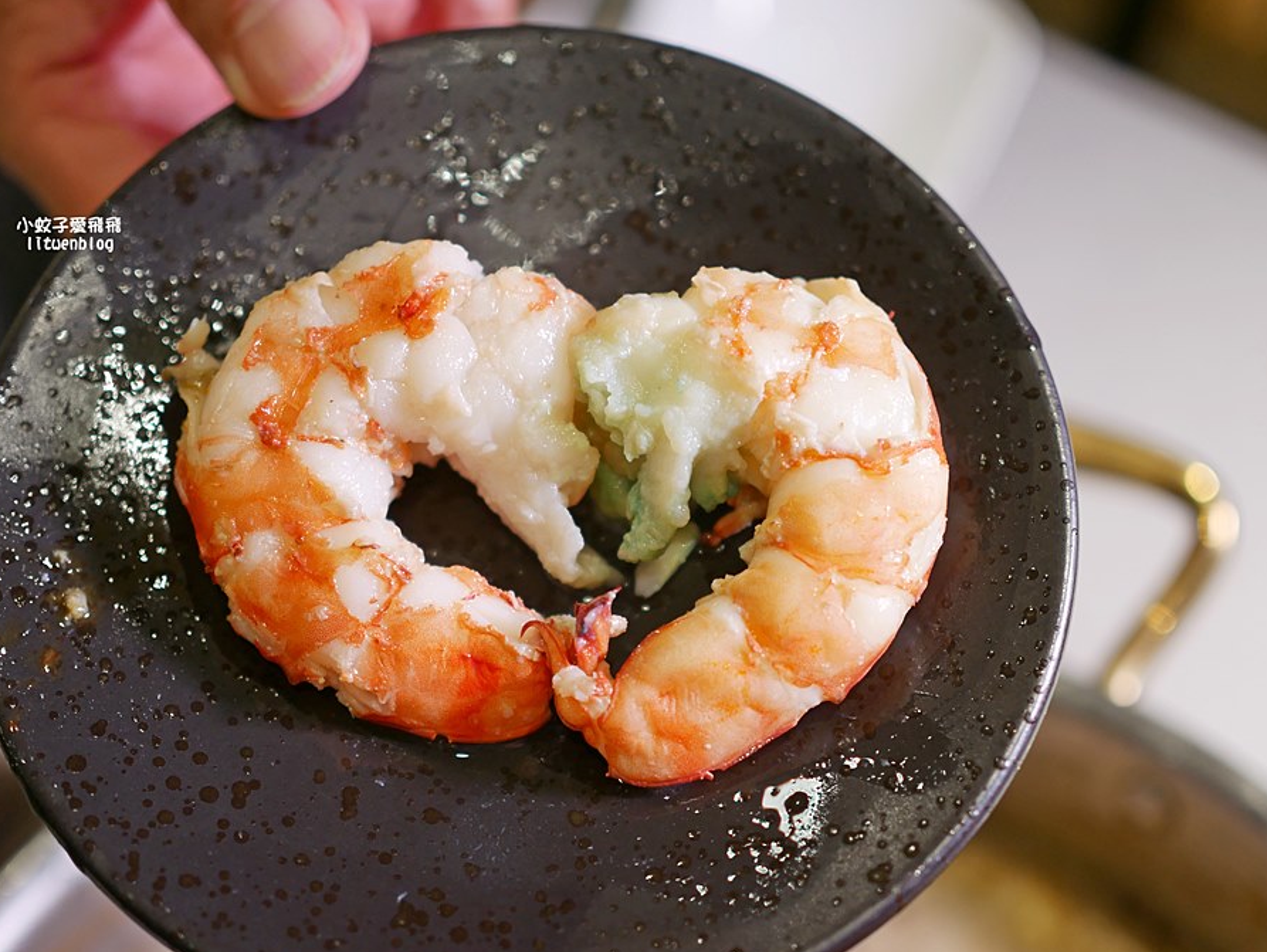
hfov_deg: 34.3
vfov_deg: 26.1
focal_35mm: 56
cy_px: 504
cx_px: 647
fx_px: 2051
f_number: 1.8
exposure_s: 1/60
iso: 200
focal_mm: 25
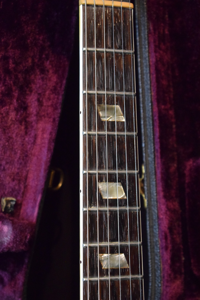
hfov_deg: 16.6
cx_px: 100
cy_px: 150
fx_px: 687
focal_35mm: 82
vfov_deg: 24.6
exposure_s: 1/60
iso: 6400
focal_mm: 55
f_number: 5.6
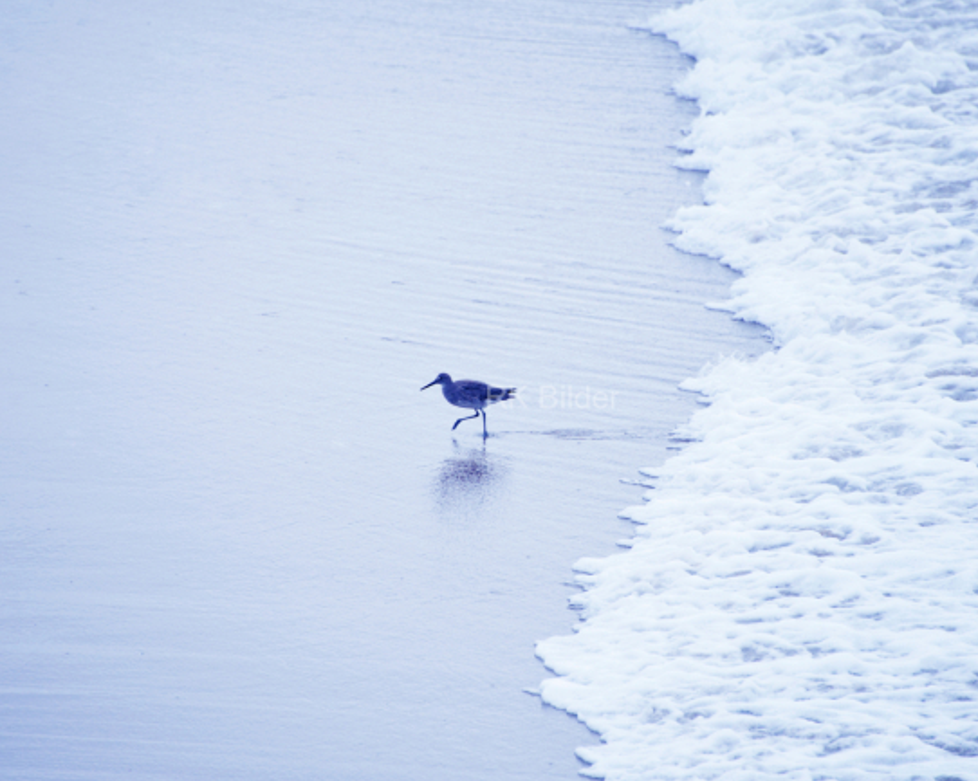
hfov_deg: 4.7
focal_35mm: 416
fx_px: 12035
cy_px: 400
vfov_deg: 3.7
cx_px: 552
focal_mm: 300
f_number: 5.6
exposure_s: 1/1000
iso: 400
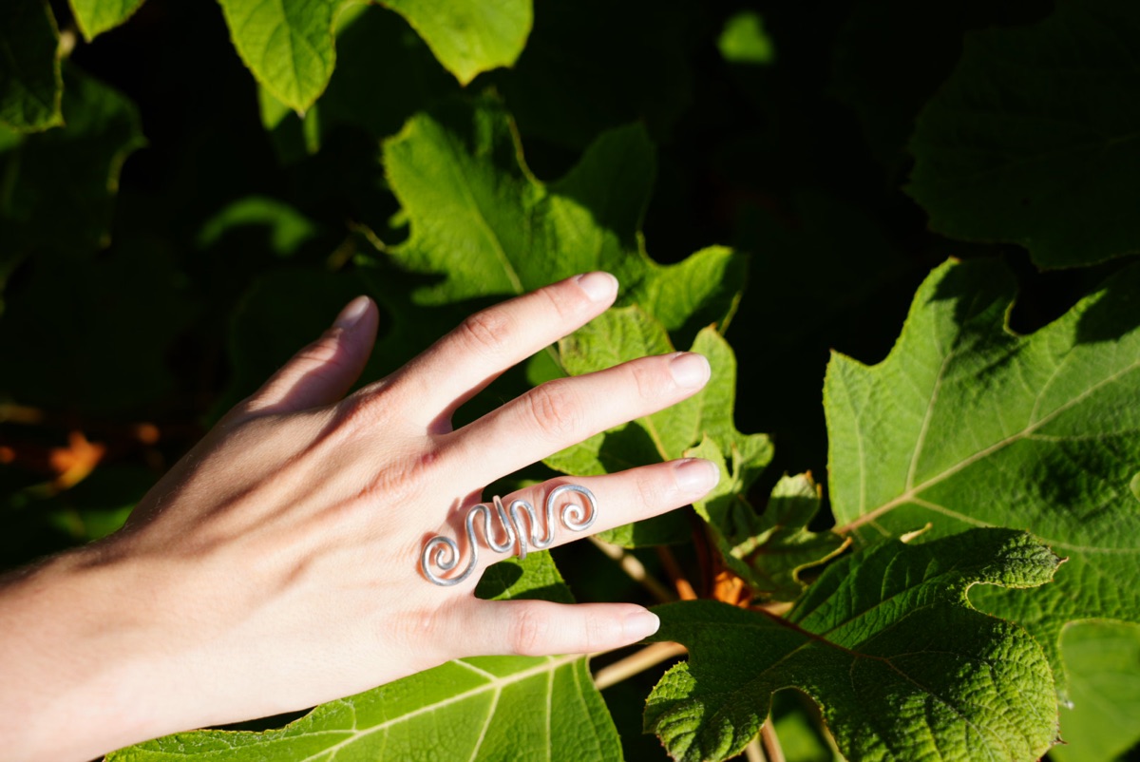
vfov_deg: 27.9
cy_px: 381
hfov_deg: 40.8
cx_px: 570
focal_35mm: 48
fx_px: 1534
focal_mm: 48.4
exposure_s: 1/500
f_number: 5
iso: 100
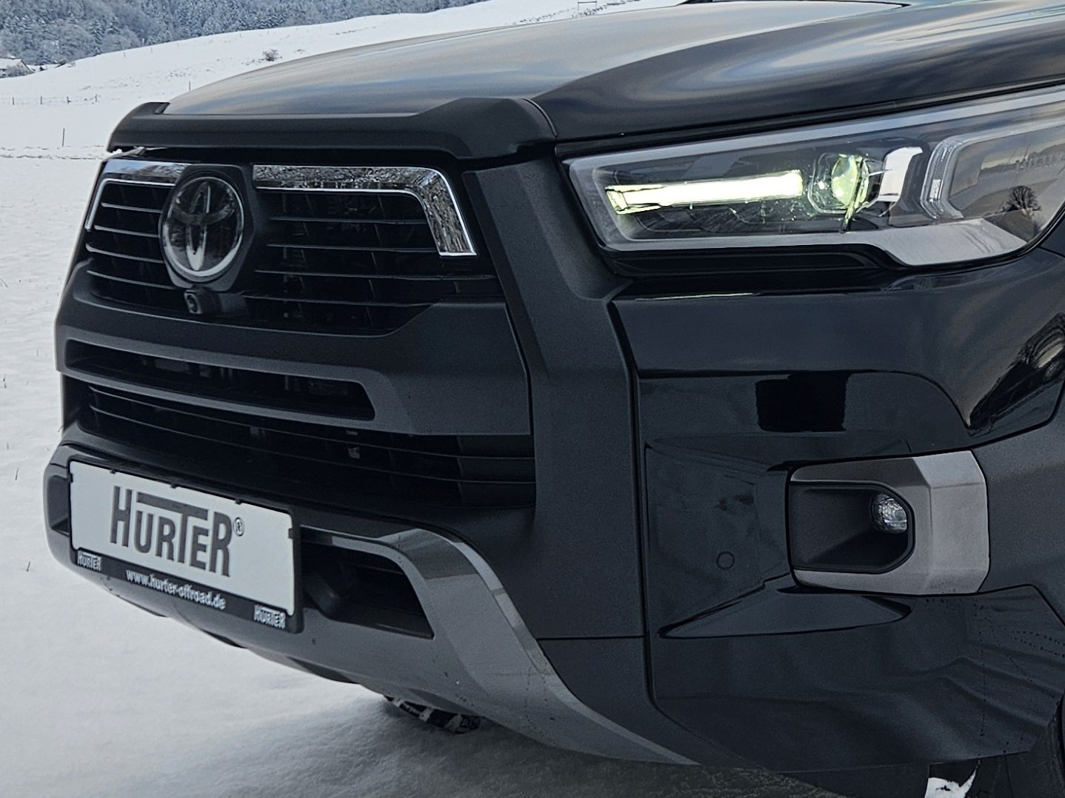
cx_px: 978
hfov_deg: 28.9
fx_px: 1969
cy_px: 170
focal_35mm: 64
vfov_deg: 22.6
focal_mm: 5.4
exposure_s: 1/200
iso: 25
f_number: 1.8
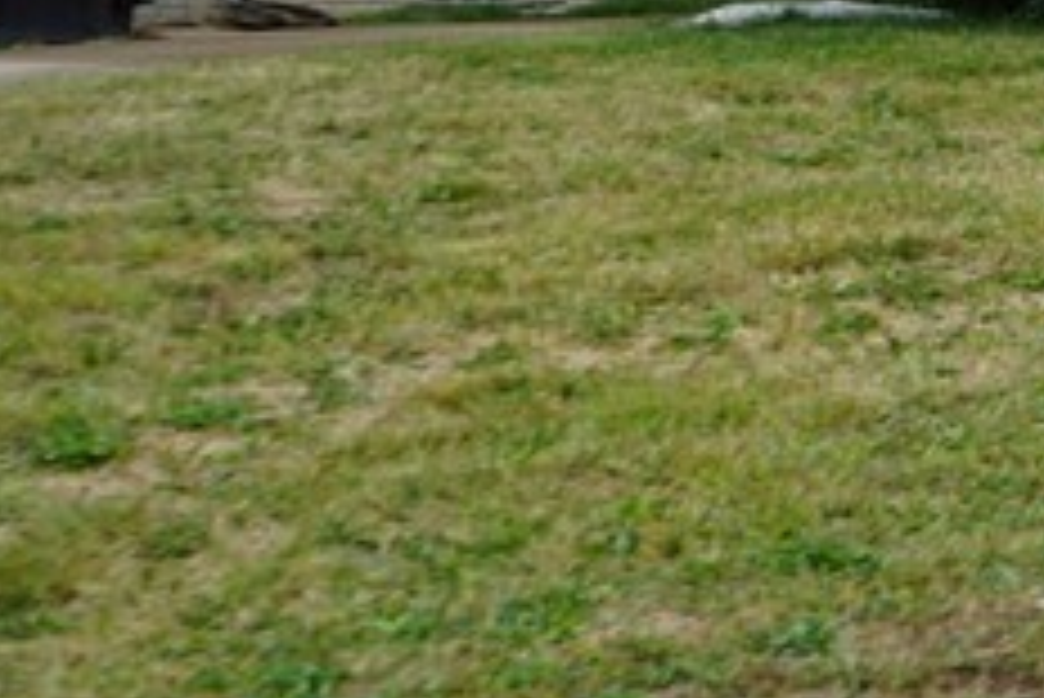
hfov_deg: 13.4
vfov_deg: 9.9
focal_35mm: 131
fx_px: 3801
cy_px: -549
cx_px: 2110
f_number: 6.3
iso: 100
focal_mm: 28
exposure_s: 1/80
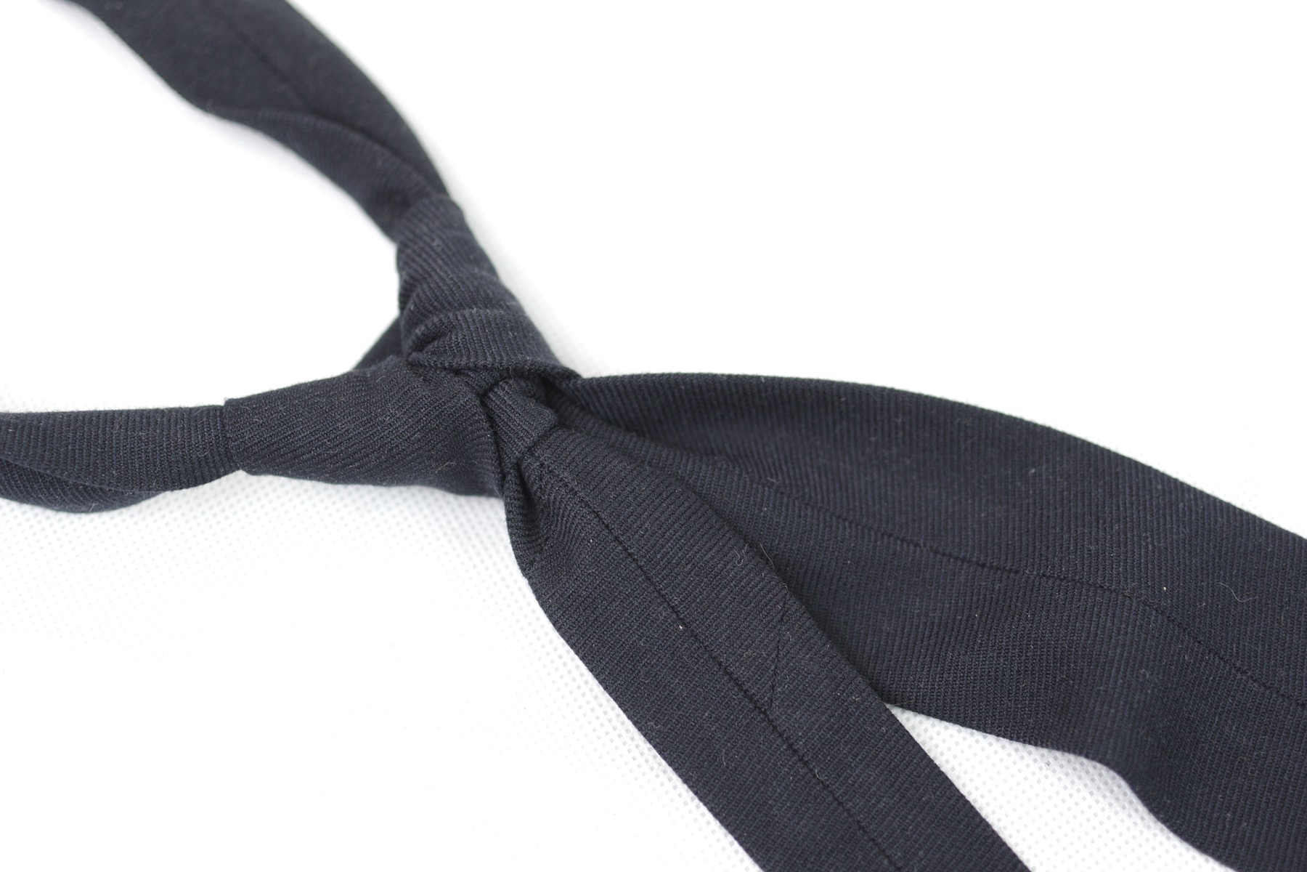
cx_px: 654
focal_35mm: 52
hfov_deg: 38.2
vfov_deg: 26.0
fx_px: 1888
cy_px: 436
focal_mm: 35
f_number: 2.8
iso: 100
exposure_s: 1/80
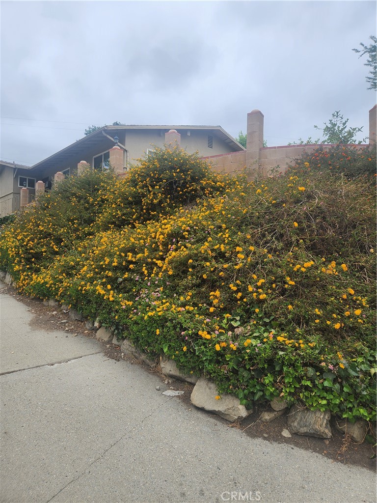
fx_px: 334
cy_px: 252
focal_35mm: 23
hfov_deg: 58.9
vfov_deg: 73.9
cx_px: 188
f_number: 1.8
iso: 20
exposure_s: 1/1449
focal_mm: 5.4
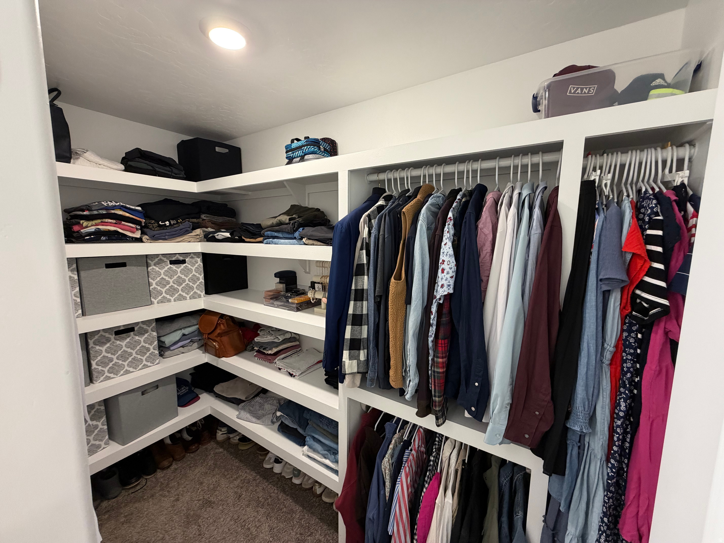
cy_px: 272
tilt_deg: -9.0
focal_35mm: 14
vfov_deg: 85.7
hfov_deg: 102.1
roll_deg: -0.5
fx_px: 293
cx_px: 362
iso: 320
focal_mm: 2.22
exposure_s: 1/60
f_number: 2.2
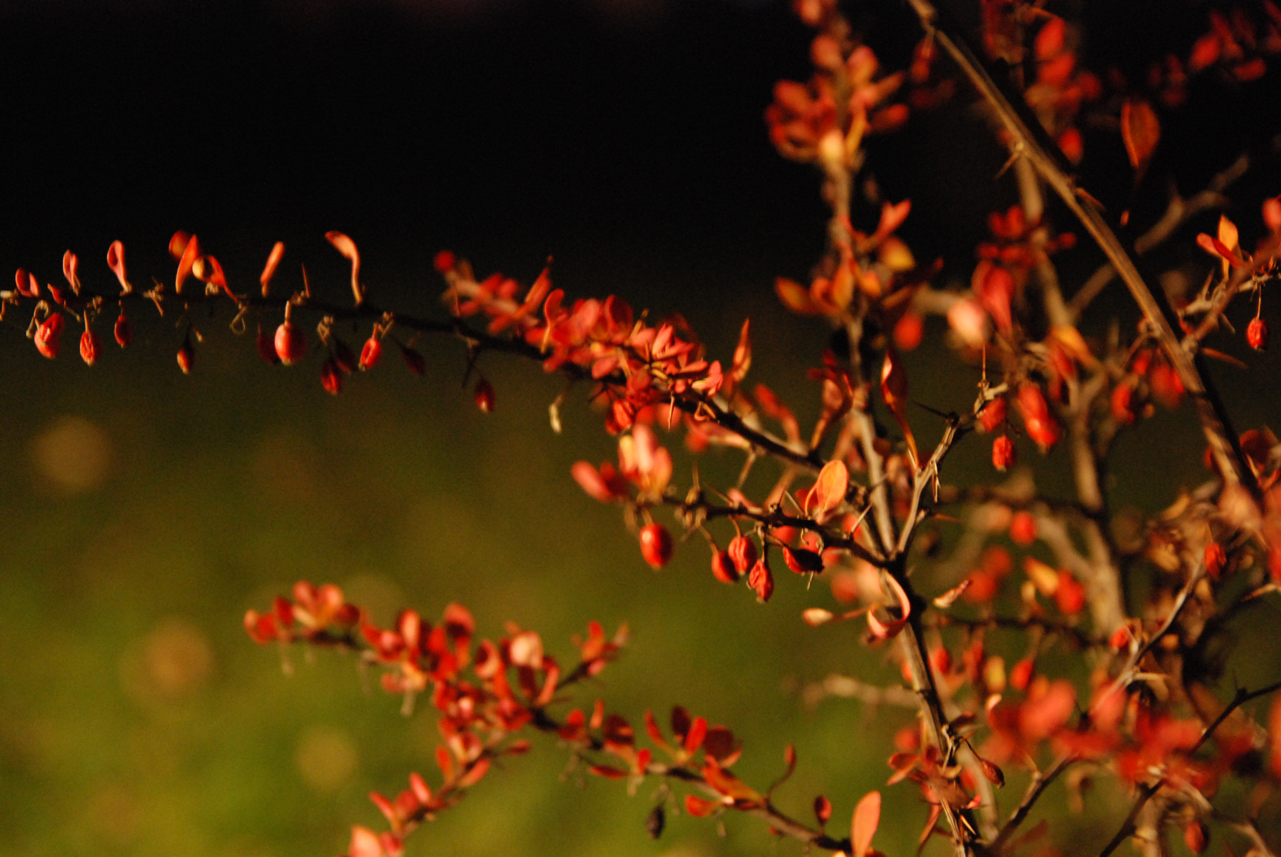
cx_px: 640
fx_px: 2672
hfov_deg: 27.0
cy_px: 428
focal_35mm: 75
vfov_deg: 18.2
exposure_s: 1/15
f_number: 2.8
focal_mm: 50
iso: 1600
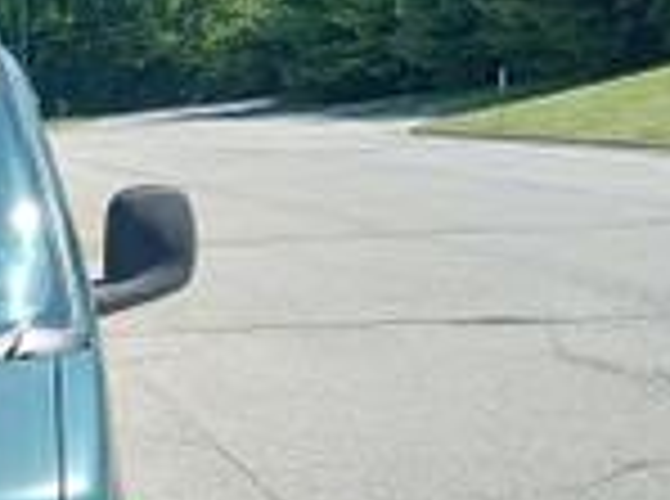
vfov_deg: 15.3
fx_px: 1834
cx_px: -306
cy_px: 468
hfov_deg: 18.5
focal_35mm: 95
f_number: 2.2
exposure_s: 1/934
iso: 103
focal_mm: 3.71
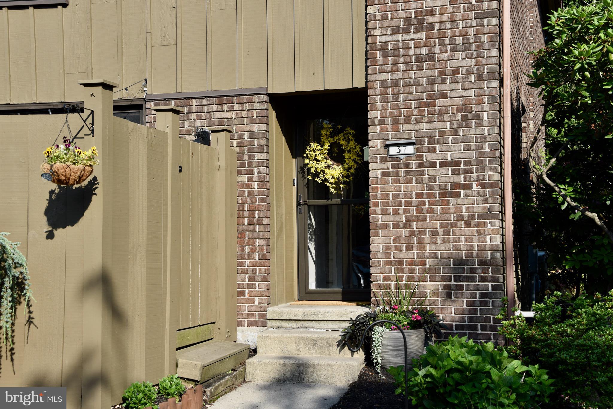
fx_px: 937
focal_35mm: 55
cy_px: 204
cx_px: 306
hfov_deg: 36.2
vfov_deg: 24.6
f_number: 9
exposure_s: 1/320
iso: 200
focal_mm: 55
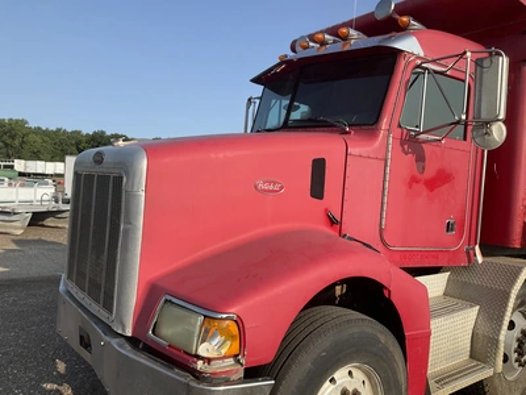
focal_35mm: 29
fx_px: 441
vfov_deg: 48.2
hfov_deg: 61.7
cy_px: 198
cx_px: 263
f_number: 1.8
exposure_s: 1/1279
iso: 25
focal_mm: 3
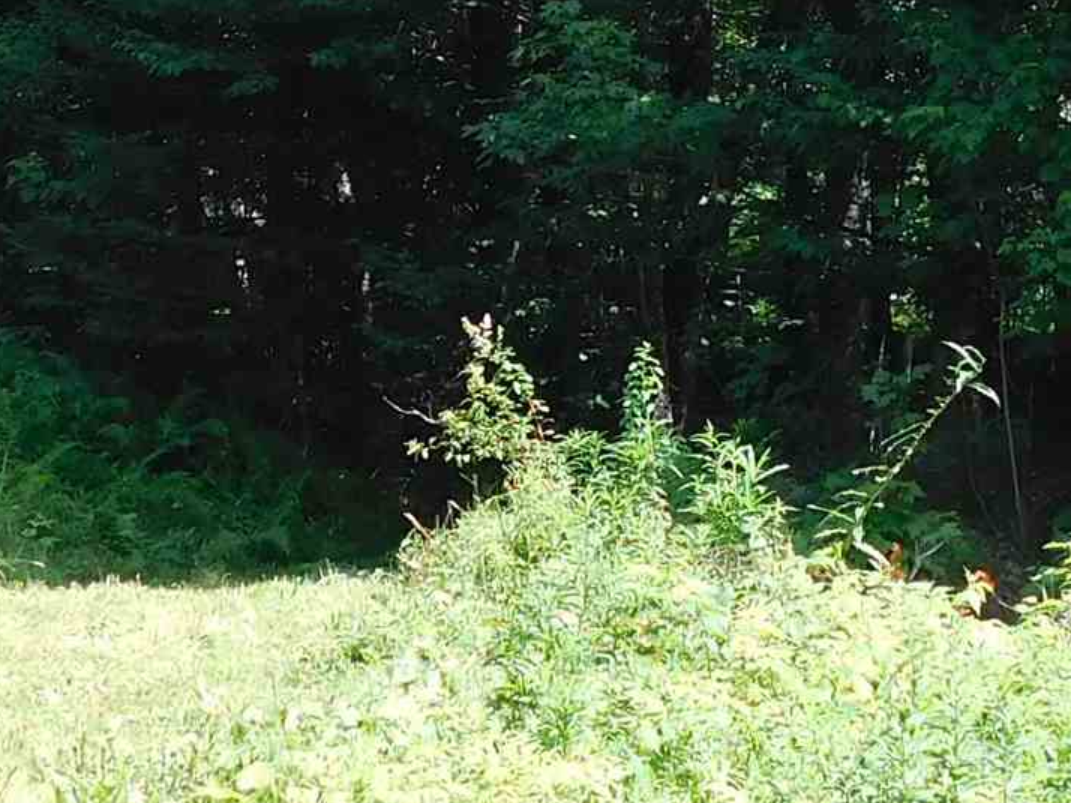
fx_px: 3062
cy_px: -230
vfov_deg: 14.3
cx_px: 663
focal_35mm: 99
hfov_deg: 19.8
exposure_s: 1/400
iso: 125
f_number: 3
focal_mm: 4
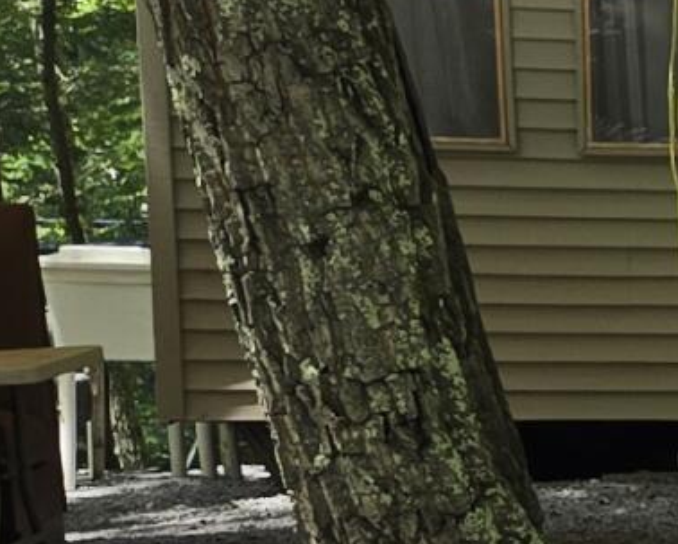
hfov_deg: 8.0
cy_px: 481
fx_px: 3575
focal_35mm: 178
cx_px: 2482
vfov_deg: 8.7
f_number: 1.8
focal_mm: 5.4
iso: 25
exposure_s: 1/287
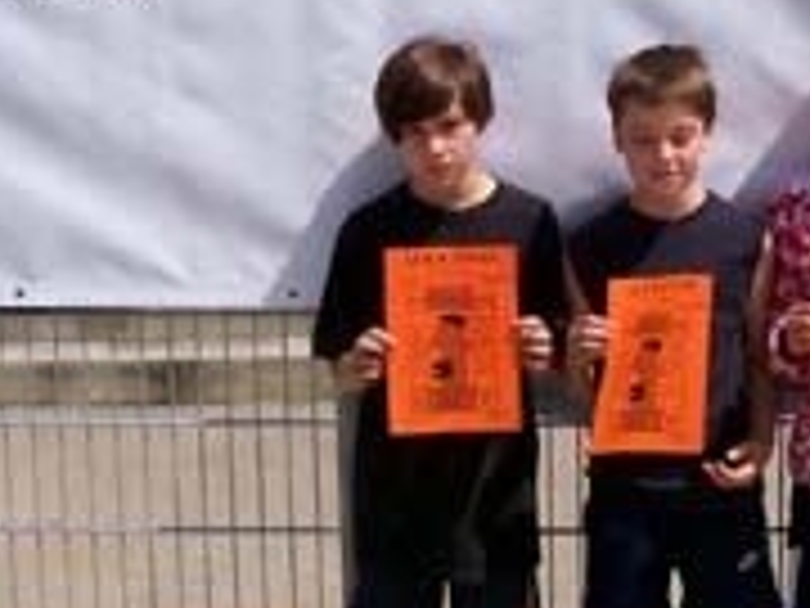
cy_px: 122
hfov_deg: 22.8
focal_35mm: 85
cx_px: 598
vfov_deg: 17.2
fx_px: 1989
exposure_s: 1/1000
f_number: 5.1
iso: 80
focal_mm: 5.6
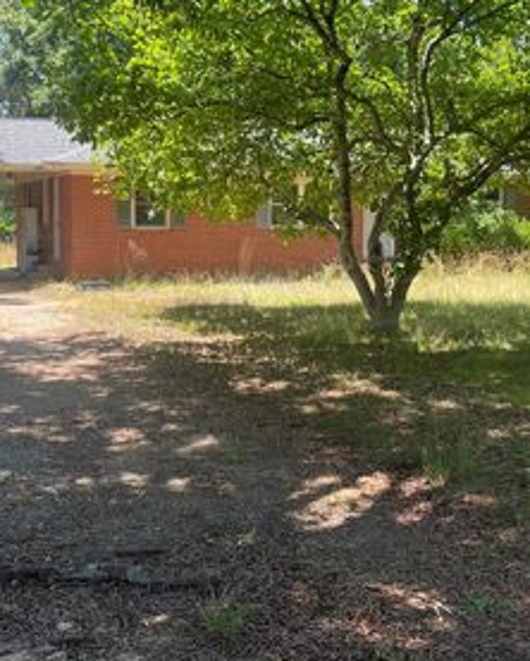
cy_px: 264
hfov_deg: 34.1
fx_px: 862
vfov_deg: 41.8
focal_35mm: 44
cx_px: 306
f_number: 1.6
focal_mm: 5.1
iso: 32
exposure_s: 1/427
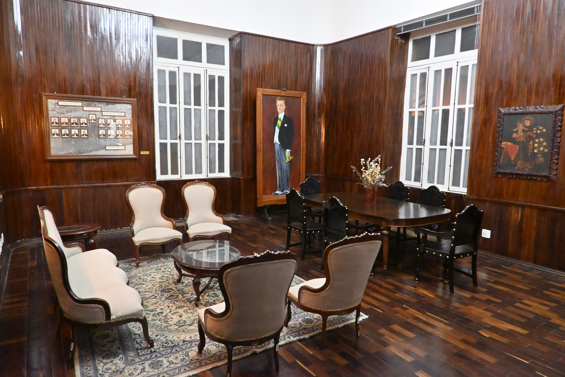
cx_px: 282
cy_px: 188
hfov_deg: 73.7
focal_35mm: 24
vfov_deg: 53.1
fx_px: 377
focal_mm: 16
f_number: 5
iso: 6400
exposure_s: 1/80
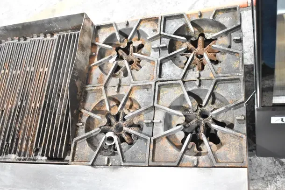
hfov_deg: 49.5
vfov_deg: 34.2
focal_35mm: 39
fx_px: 309
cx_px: 142
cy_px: 95
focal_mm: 26
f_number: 5.6
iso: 6400
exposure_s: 1/80
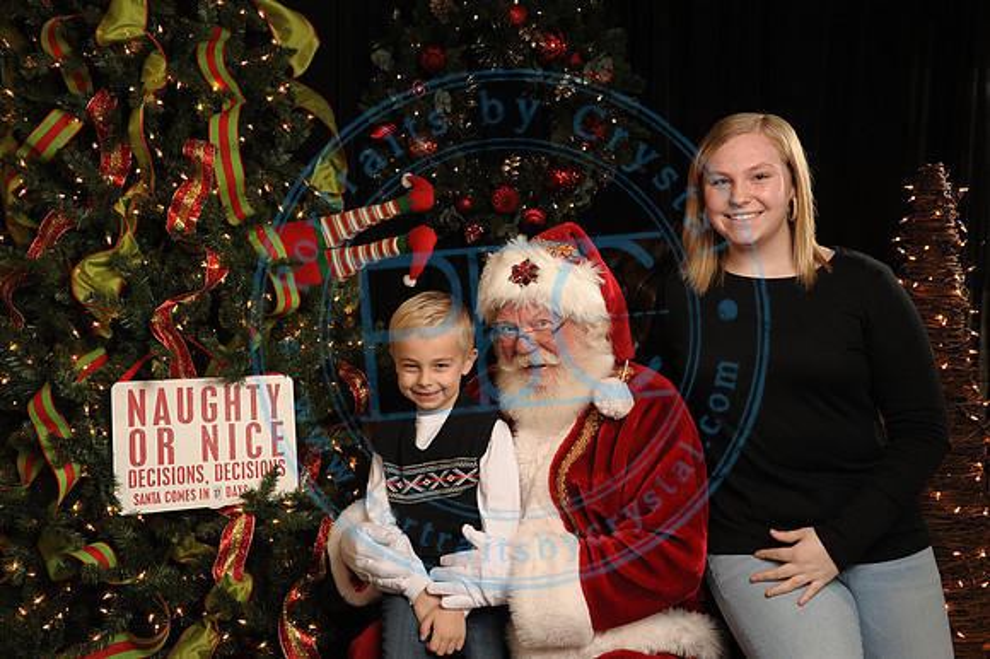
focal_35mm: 34
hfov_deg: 55.8
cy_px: 330
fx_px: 934
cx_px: 495
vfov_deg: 38.8
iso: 1000
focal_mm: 34
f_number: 5.6
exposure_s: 1/125
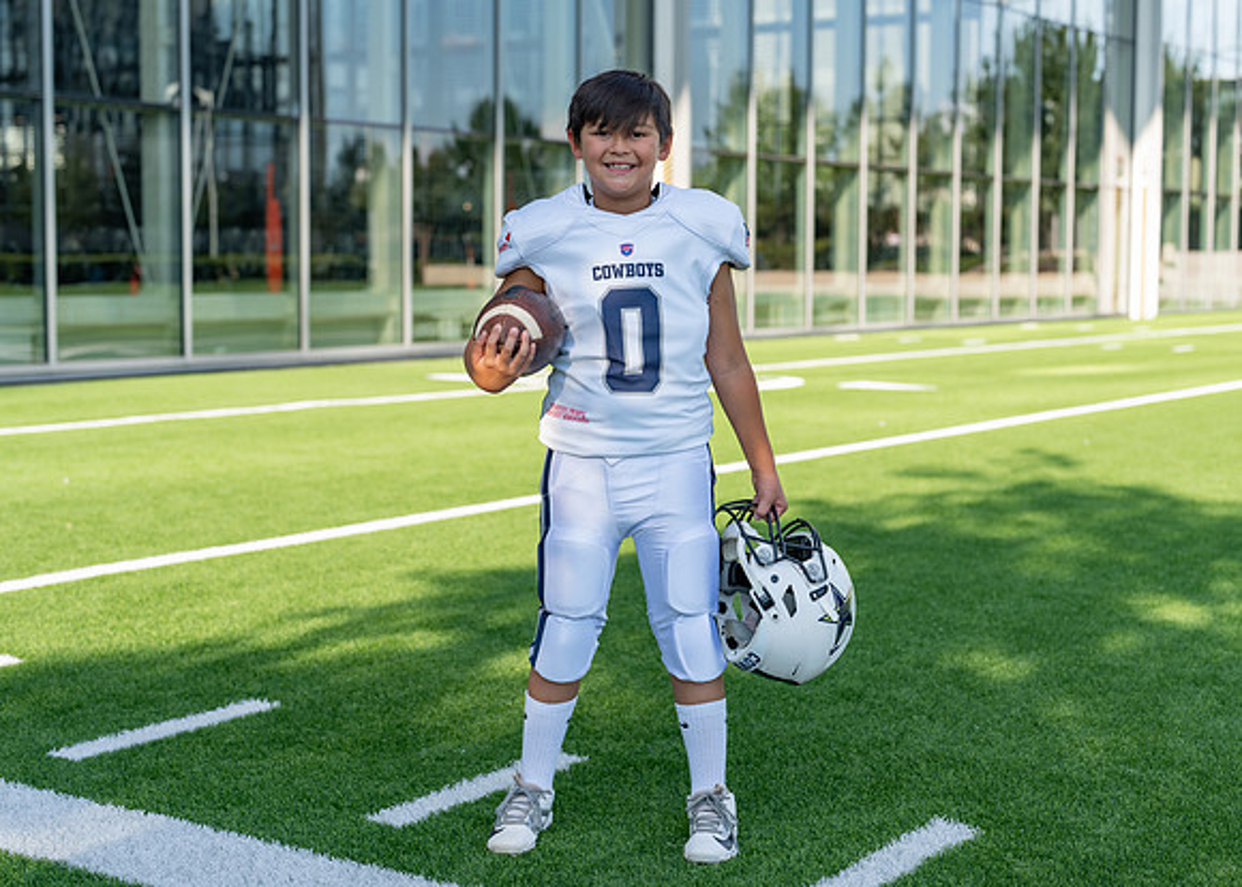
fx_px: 2017
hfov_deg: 34.2
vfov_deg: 24.8
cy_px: 405
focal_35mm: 57
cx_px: 647
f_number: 2.8
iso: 100
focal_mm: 50
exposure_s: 1/500
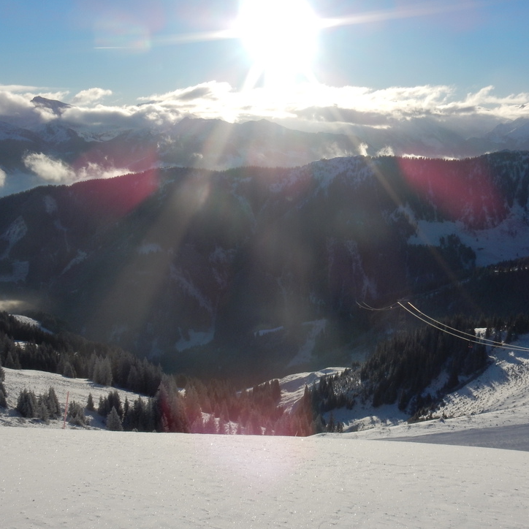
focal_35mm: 45
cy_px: 266
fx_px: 778
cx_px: 274
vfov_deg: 37.6
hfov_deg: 37.5
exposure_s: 1/2000
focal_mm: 6.4
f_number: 4.5
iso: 125
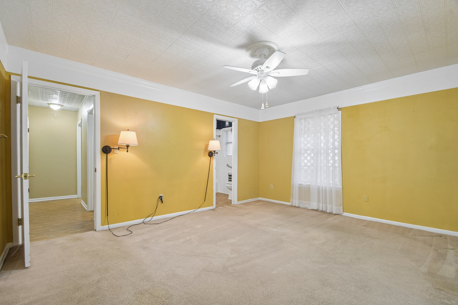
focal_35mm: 15
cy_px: 152
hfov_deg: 100.4
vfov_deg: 77.3
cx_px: 229
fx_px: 191
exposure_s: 1/6
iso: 400
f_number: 8
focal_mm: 10
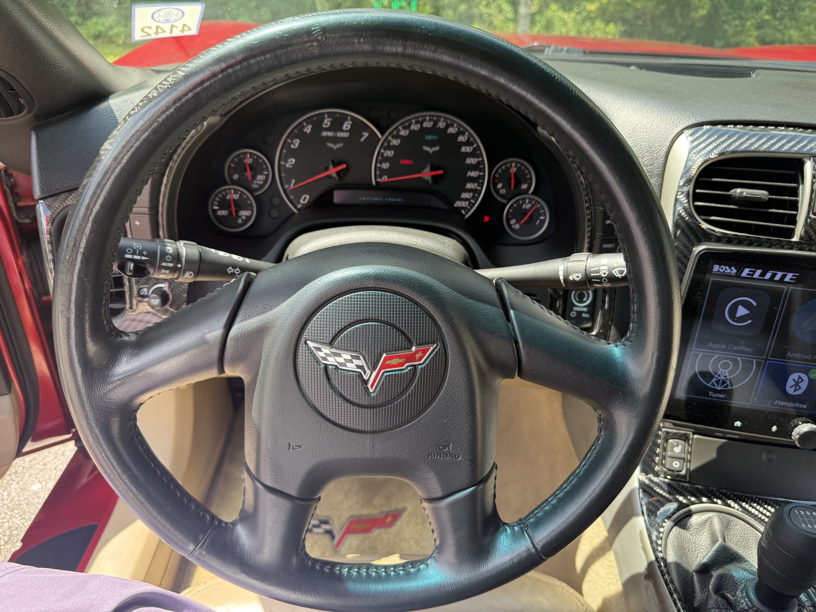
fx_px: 566
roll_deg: -3.7
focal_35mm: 24
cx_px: 408
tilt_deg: -28.1
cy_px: 306
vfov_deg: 56.8
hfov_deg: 71.6
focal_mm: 6.76
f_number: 1.78
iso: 100
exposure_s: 1/376
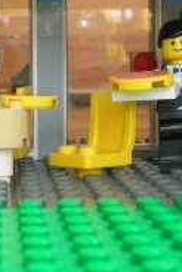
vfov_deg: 20.9
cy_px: 43
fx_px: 727
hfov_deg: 14.1
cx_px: 7
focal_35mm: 96
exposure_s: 1/1.3
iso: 200
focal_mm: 5.7
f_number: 2.9
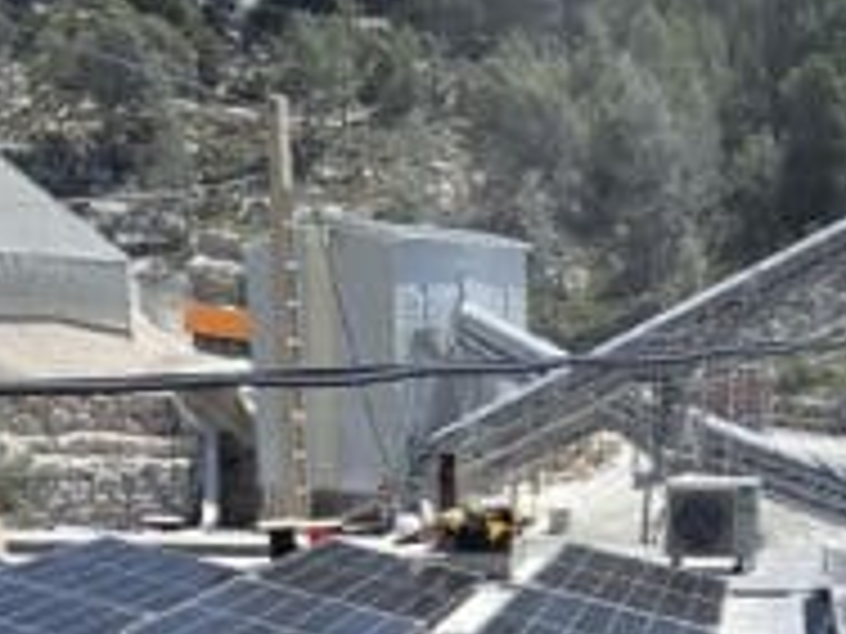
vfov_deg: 22.8
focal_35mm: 53
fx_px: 1295
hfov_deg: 36.2
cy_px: 931
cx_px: 450
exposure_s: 1/2730
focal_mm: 2.2
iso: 50
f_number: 2.2
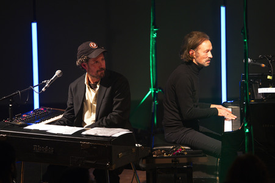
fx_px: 2061
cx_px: 138
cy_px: 92
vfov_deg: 5.1
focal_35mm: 270
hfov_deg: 7.6
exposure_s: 1/125
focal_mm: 270
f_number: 2.8
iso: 2000
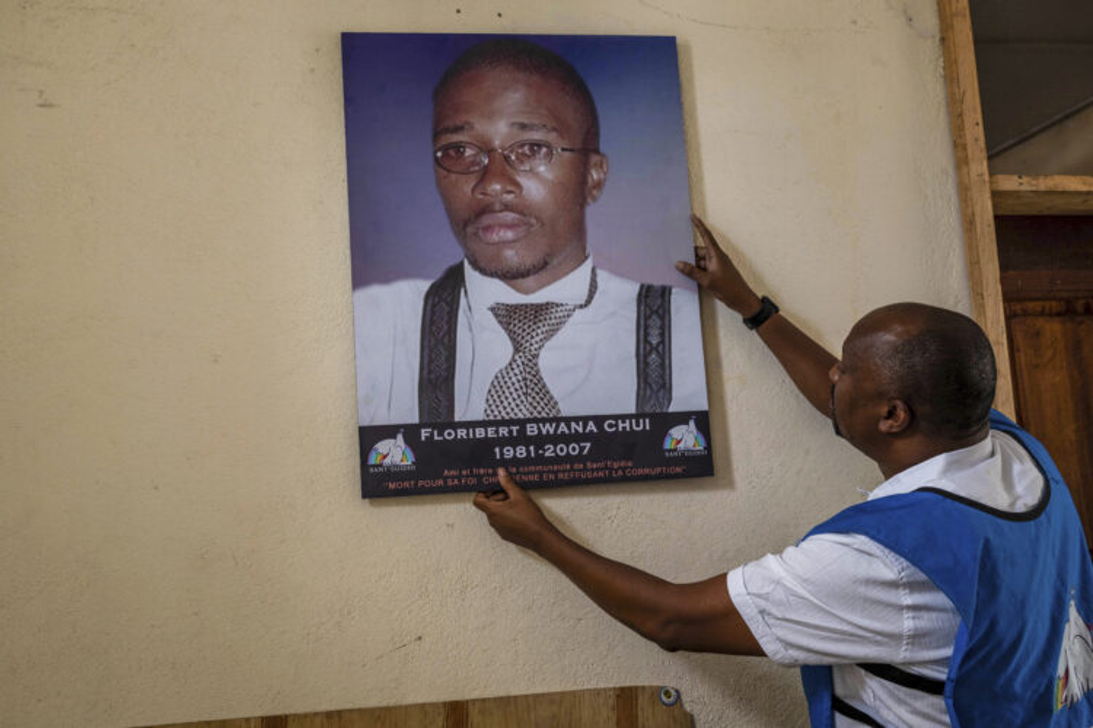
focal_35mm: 35
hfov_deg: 54.4
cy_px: 364
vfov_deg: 37.9
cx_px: 546
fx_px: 1063
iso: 500
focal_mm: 35
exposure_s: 1/125
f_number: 4.5
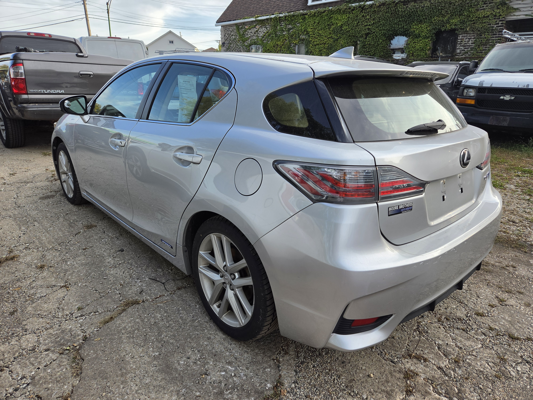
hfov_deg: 73.9
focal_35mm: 23
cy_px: 200
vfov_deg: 58.9
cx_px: 266
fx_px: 354
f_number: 1.8
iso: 80
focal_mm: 5.4
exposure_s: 1/1117
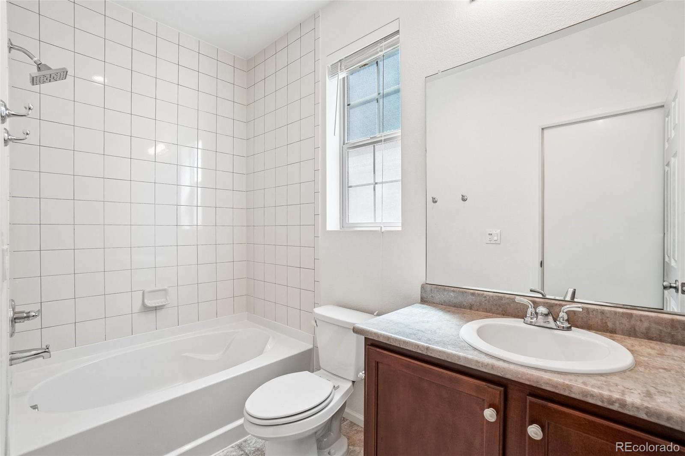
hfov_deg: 100.4
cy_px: 228
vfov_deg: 77.3
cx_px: 342
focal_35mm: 15
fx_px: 285
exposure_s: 1/30
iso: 400
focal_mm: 10
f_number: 8
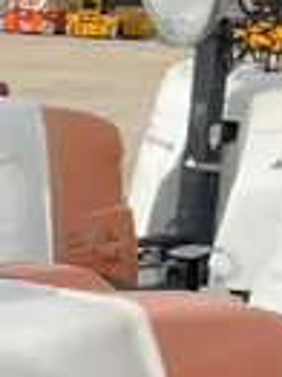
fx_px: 1588
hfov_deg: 8.9
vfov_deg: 13.5
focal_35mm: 146
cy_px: 191
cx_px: -452
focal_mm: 5.1
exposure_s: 1/2967
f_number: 1.6
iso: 50
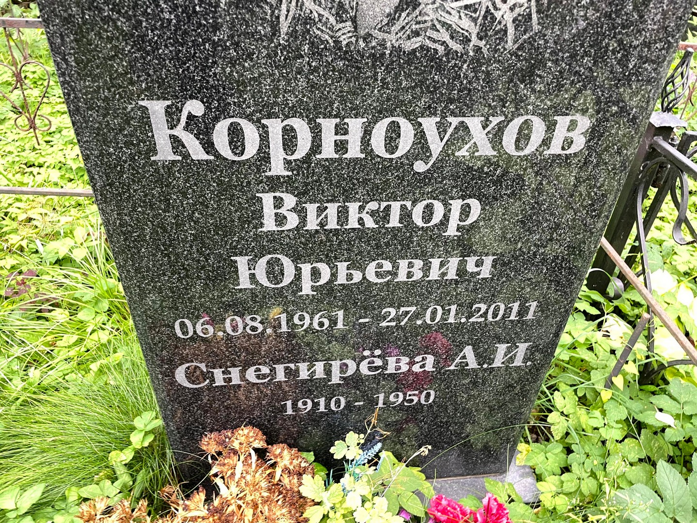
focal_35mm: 26
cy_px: 262
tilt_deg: -37.6
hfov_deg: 67.3
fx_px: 524
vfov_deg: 53.1
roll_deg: -2.9
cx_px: 348
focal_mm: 4.2
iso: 160
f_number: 1.6
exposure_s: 1/60
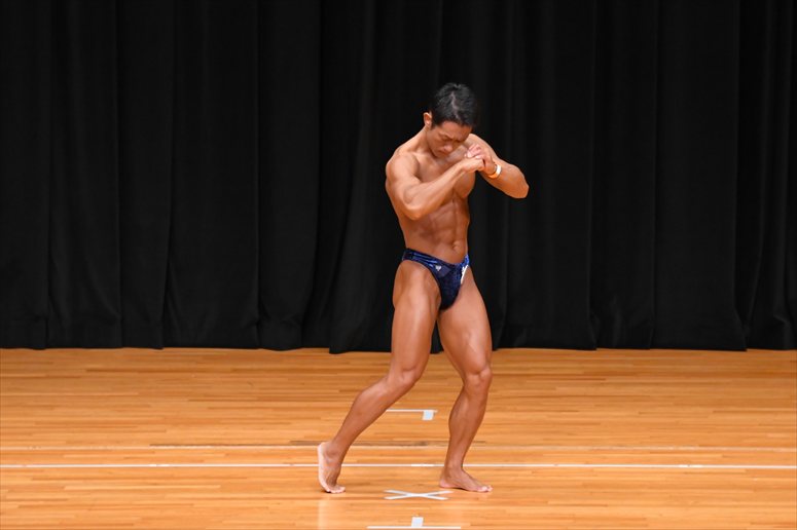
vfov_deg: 4.8
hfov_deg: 7.2
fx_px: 6307
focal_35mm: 285
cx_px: 398
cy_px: 265
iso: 4000
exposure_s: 1/400
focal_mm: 190
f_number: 5.6
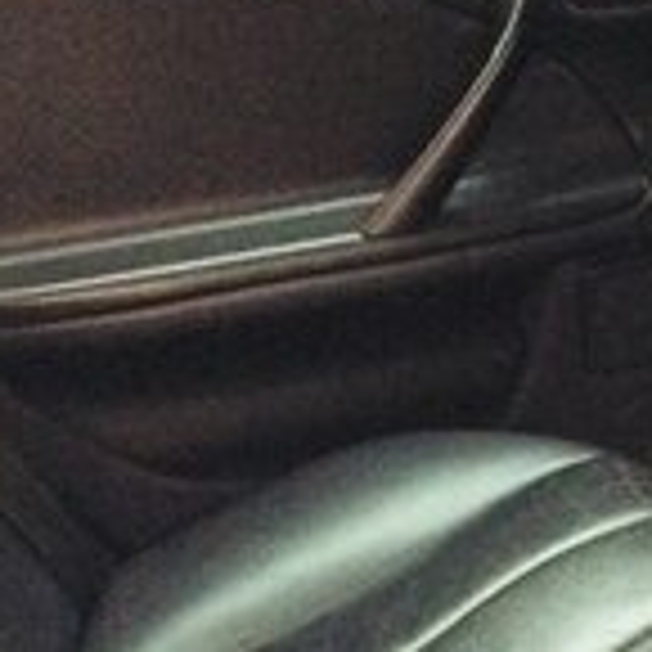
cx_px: 967
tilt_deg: -28.0
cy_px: 762
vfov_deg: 14.5
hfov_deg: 14.0
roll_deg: +5.4
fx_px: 2493
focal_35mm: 117
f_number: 2.2
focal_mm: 4.15
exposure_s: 1/33
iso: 250
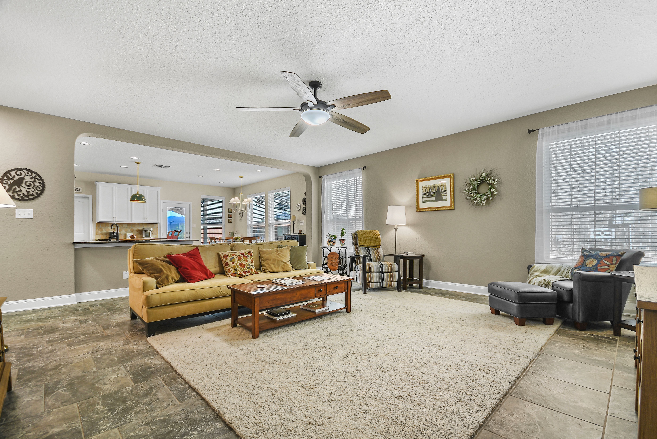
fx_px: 274
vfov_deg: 77.4
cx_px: 328
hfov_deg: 100.4
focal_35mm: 15
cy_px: 220
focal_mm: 10
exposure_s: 1/4
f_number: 5.6
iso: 125
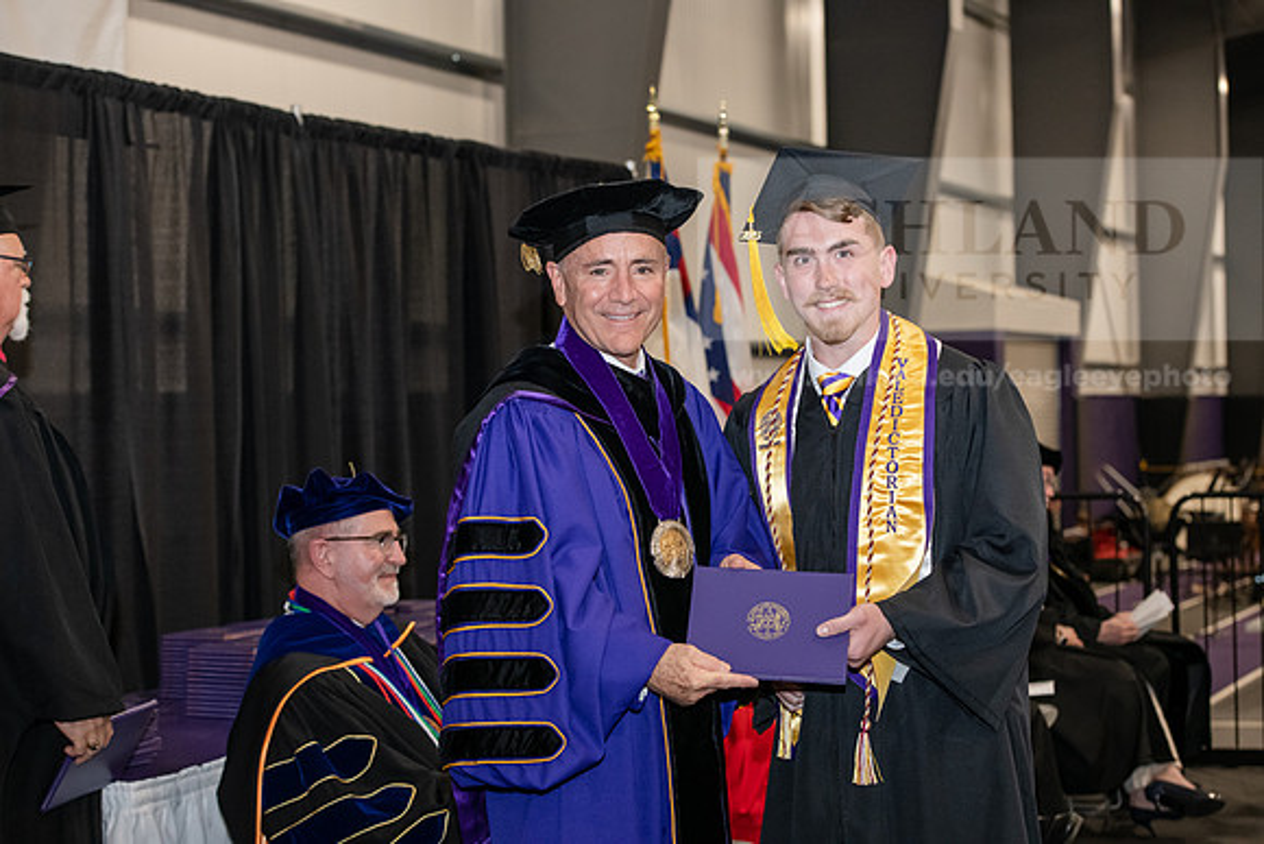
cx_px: 632
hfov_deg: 28.8
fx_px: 2458
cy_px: 422
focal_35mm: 70
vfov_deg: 19.5
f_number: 5
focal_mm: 70
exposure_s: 1/200
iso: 2500
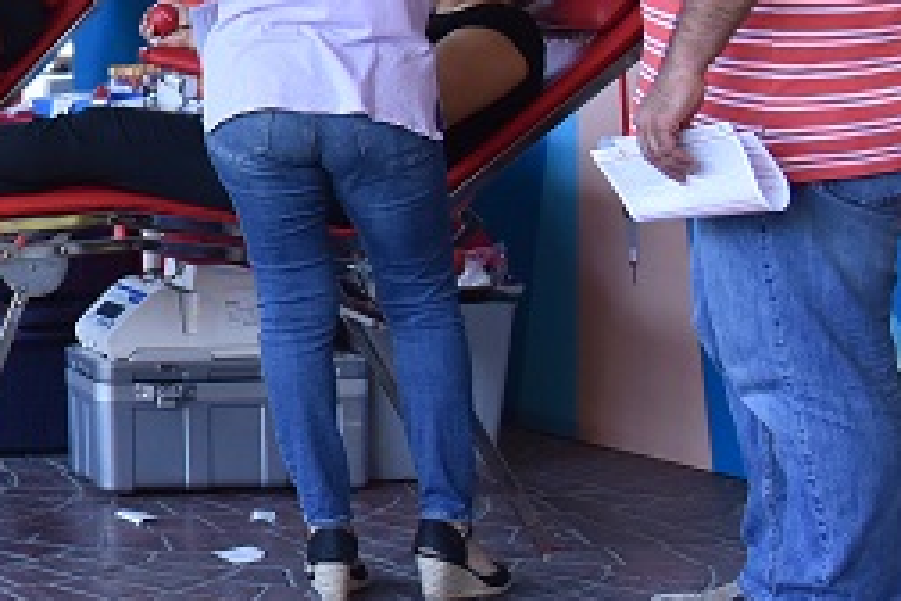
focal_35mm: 114
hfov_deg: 14.7
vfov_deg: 11.9
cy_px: -29
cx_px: -919
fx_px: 2853
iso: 800
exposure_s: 1/250
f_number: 4.5
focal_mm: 26
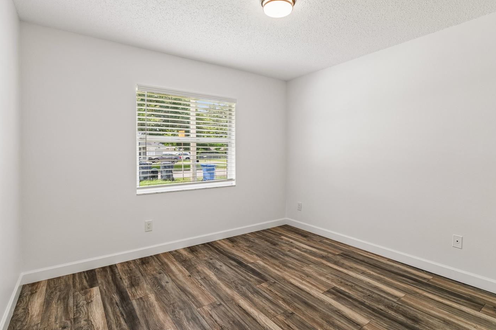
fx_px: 234
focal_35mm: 17
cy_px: 157
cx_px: 256
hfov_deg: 93.3
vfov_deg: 70.4
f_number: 8
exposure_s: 1/13
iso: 100
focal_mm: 10
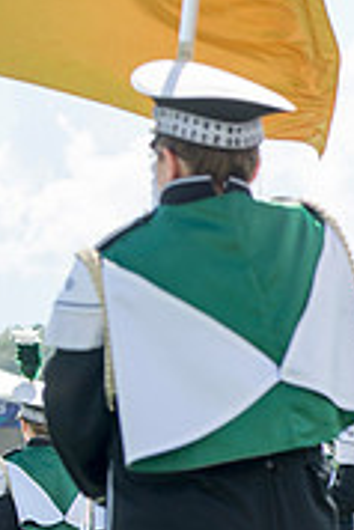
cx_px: 854
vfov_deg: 7.7
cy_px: 467
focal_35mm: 267
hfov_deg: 5.0
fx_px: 3930
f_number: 4.5
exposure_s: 1/1000
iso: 200
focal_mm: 82
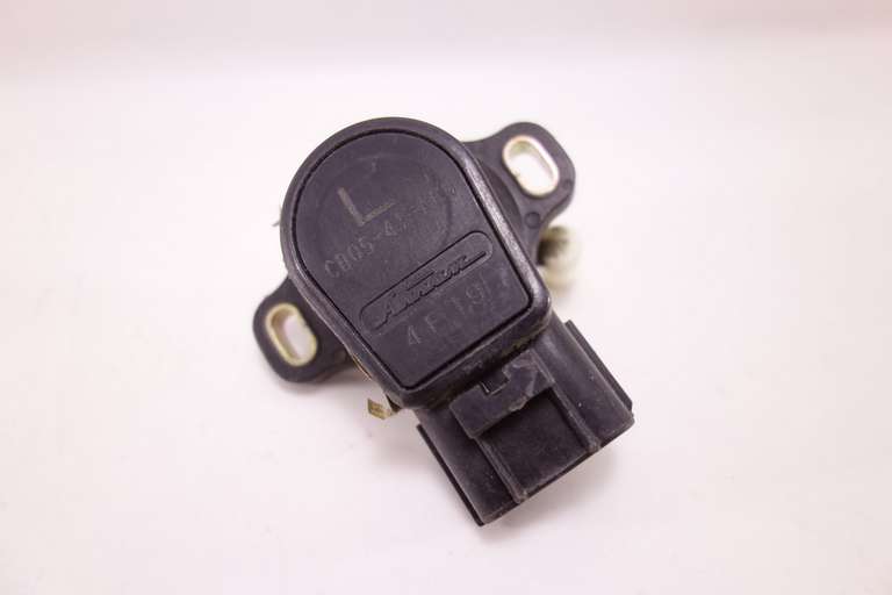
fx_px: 694
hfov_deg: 65.5
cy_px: 298
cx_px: 446
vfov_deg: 46.4
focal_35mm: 28
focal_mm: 10.4
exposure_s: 1/100
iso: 125
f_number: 2.2
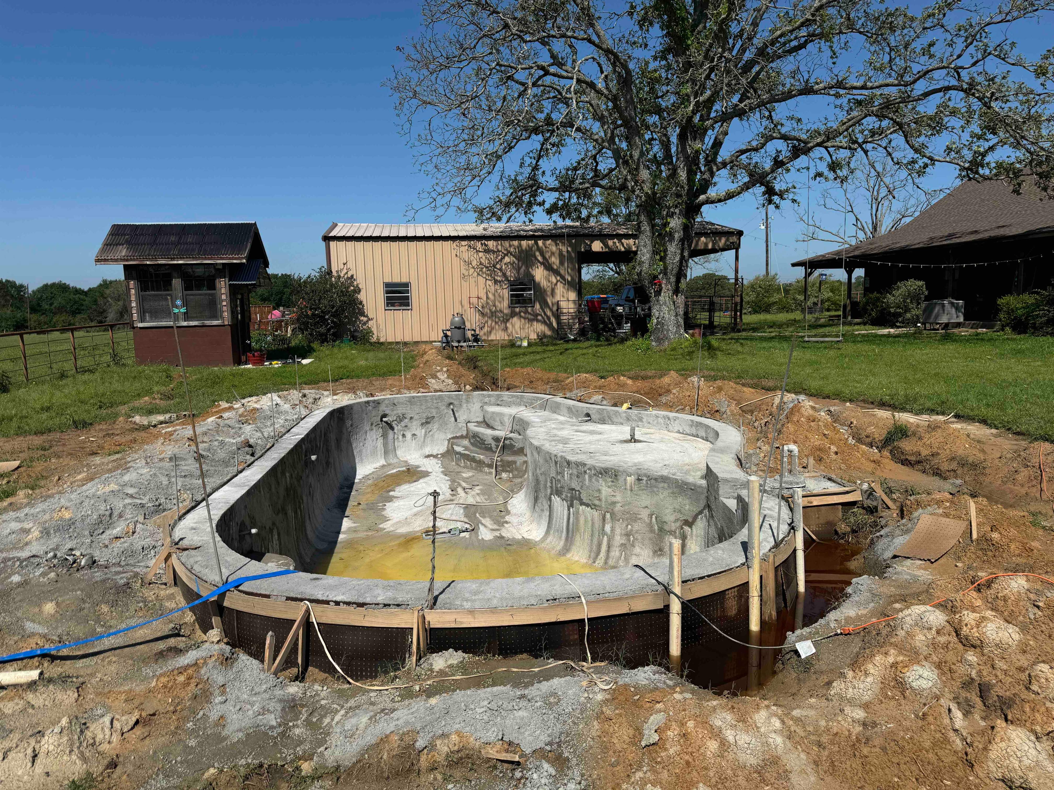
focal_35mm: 24
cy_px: 395
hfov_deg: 71.6
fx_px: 731
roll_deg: +1.7
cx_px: 527
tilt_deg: -8.3
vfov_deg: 56.8
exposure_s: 1/7937
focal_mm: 6.76
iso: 80
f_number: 1.78
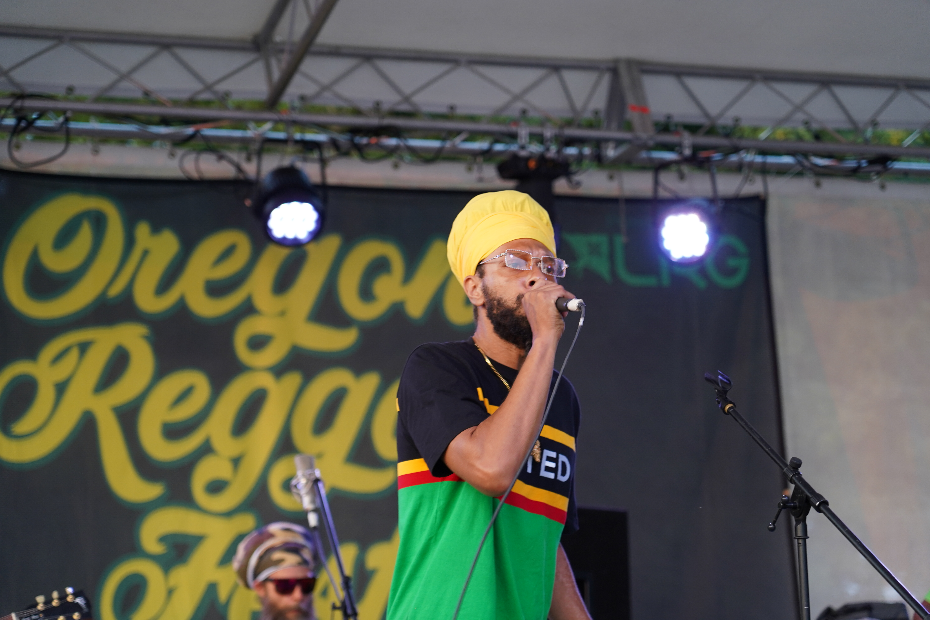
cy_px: 310
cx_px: 465
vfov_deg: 13.0
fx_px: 2712
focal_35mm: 105
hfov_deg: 19.5
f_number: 4
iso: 800
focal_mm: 105
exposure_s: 1/160
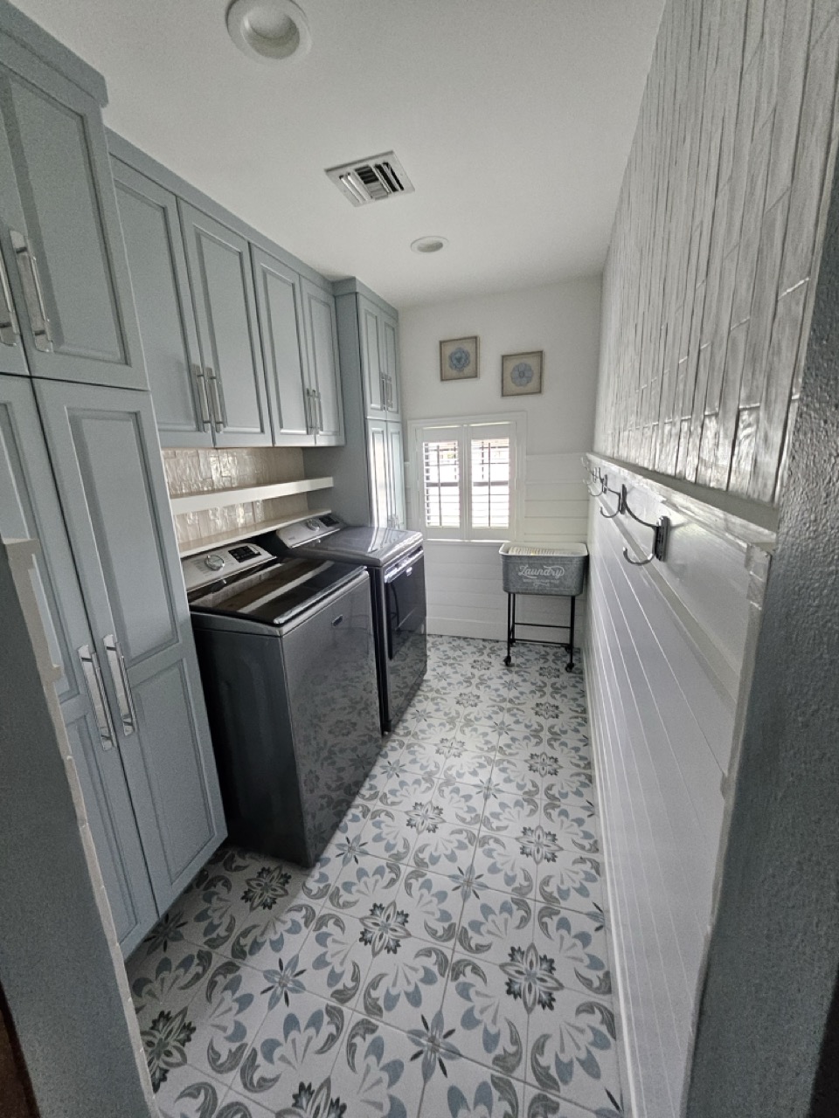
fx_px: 420
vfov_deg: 106.2
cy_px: 559
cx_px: 420
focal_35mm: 13
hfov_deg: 89.9
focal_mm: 1.74
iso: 320
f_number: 2.2
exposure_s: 1/40
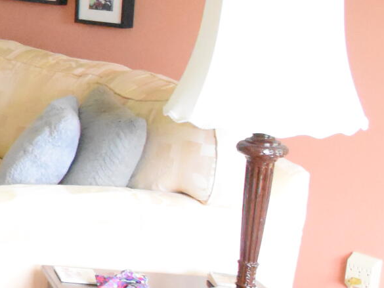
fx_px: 821
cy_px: 94
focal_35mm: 74
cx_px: -404
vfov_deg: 19.8
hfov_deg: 17.6
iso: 5600
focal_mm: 10
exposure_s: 1/125
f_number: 4.5
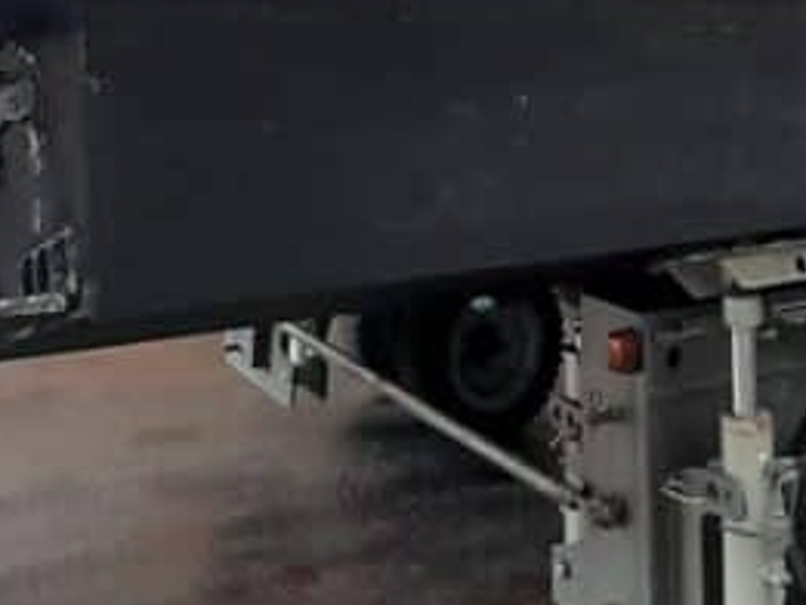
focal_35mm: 51
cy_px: -324
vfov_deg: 22.8
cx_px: 460
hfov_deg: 37.4
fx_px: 1188
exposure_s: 1/50
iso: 64
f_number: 2.2
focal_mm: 1.13
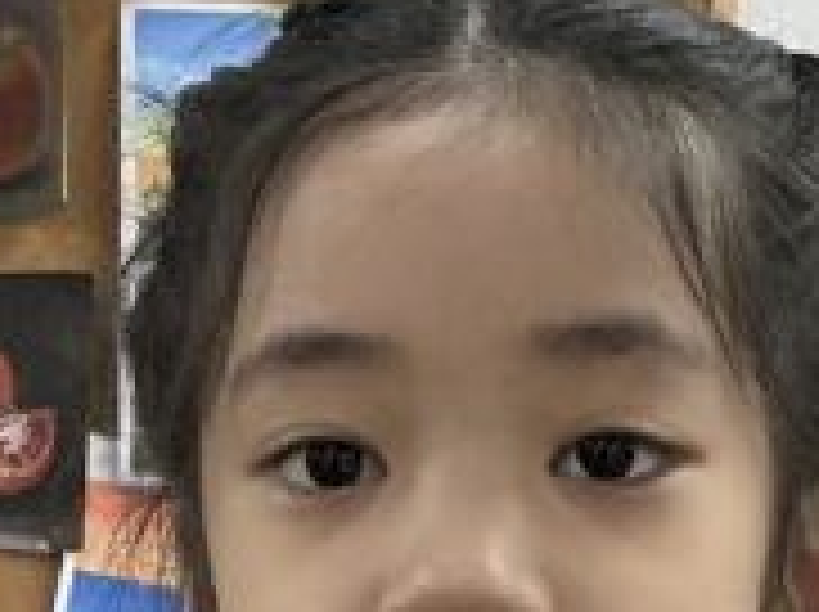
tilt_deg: -4.2
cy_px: 1359
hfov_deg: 12.8
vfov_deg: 8.9
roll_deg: -0.2
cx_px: 464
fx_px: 3639
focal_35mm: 154
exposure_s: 1/50
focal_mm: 3
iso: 50
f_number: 1.8
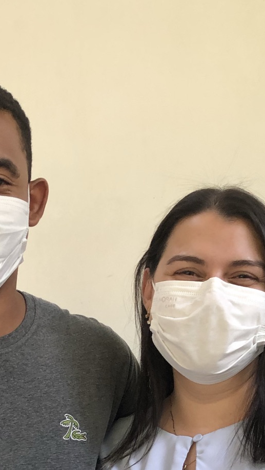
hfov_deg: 17.7
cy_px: 488
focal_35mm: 68
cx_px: 83
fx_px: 849
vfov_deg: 28.7
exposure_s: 1/20
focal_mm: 3.99
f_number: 1.8
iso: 40
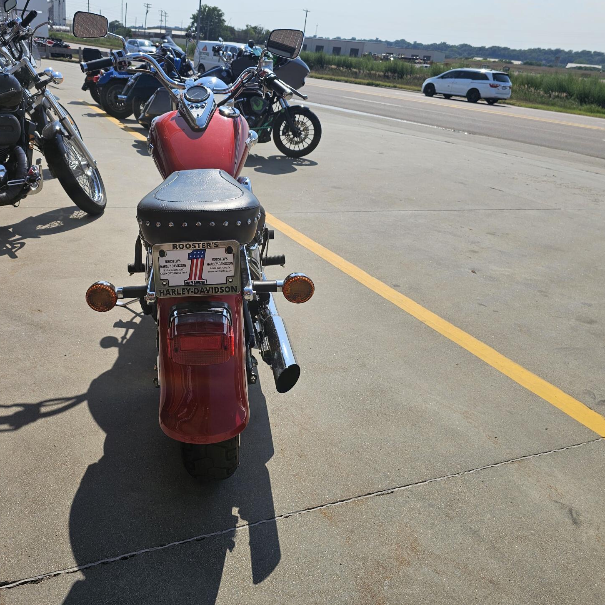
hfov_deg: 56.0
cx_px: 198
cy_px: 296
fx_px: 554
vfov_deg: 57.3
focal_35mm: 28
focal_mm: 6.3
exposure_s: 1/1332
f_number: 1.7
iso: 12
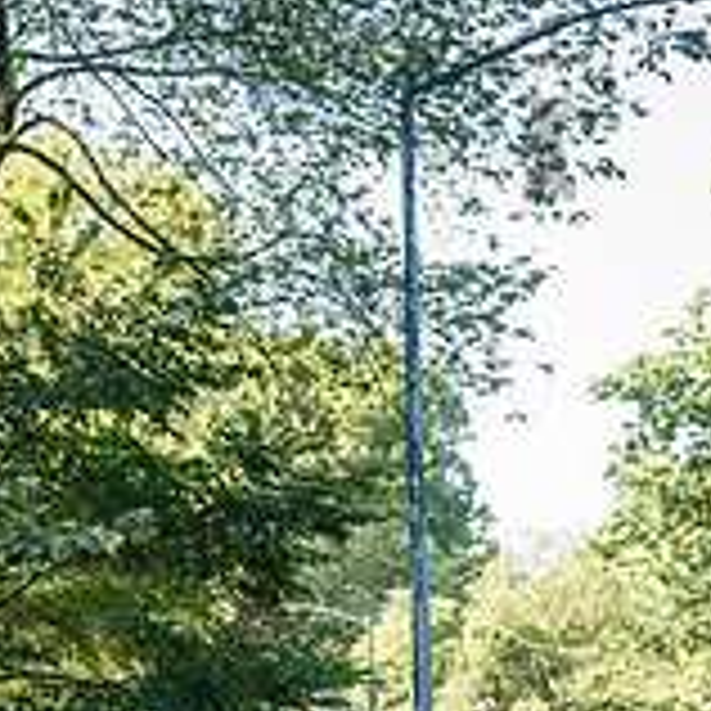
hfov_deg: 14.2
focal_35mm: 116
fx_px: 2696
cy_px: 776
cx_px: -324
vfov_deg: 14.7
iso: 1000
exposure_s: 1/400
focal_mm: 35
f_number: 5
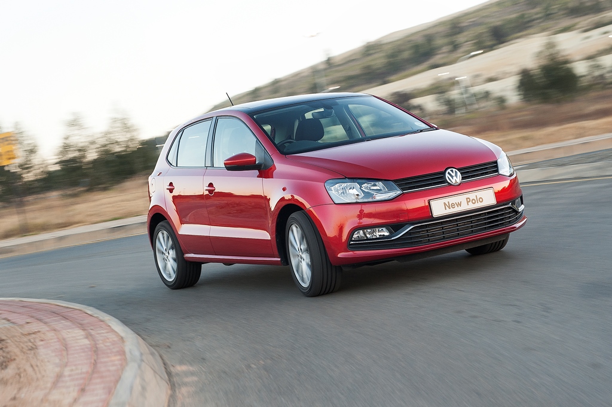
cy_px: 204
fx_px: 815
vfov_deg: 28.0
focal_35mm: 48
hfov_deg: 41.1
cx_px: 306
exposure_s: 1/50
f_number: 6.3
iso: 320
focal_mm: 48
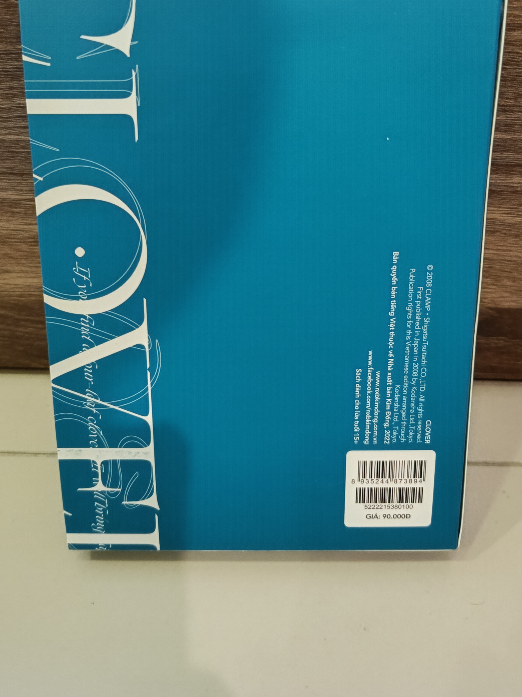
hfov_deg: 45.4
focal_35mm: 31
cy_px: 248
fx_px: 623
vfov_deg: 57.4
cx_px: 266
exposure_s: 1/20
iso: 1664
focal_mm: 5.59
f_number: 1.88
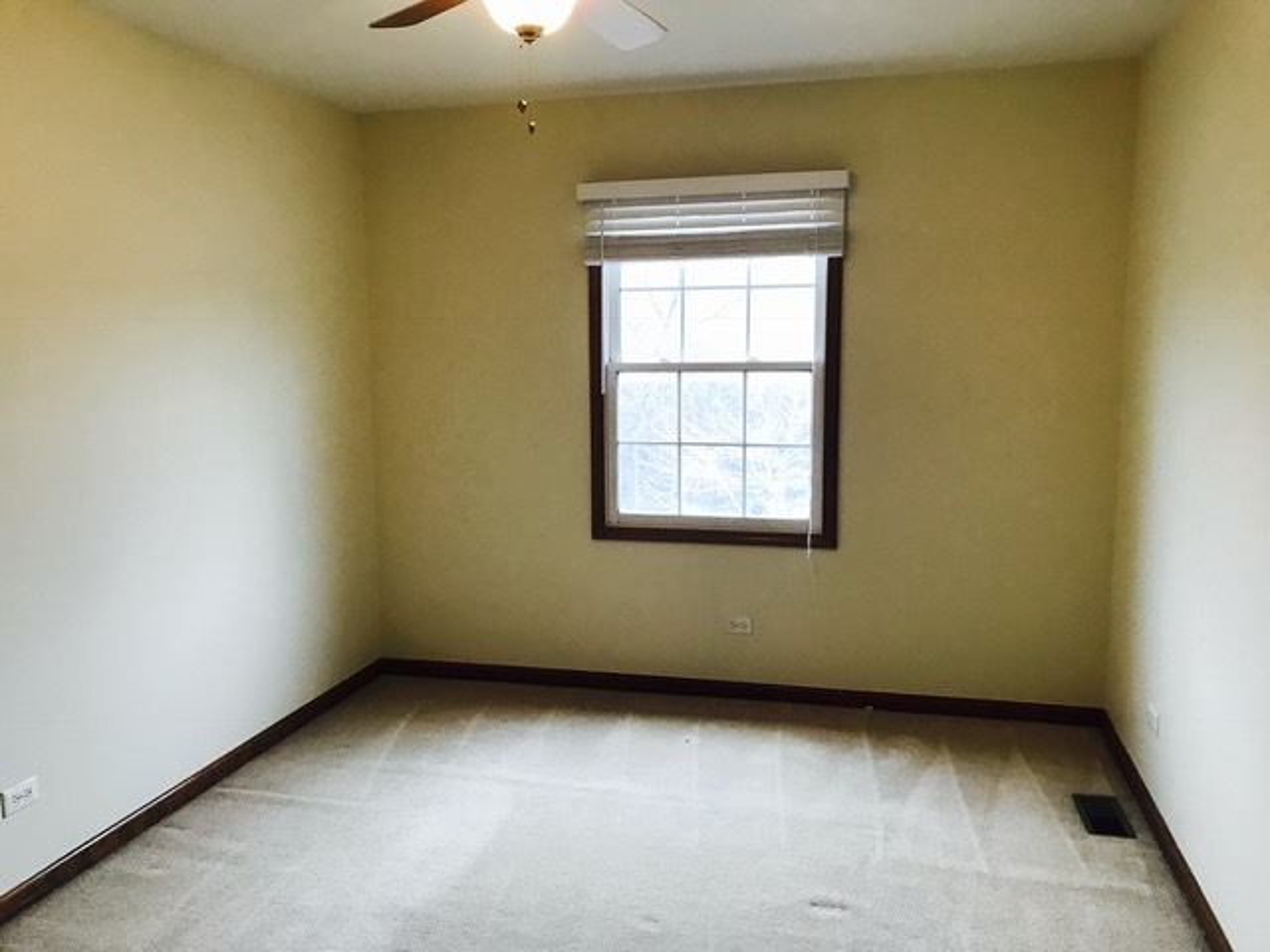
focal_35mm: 28
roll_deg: +1.3
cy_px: 476
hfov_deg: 63.4
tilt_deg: -8.2
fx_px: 1027
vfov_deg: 49.7
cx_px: 635
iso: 32
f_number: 1.8
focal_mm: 3.99
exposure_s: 1/30
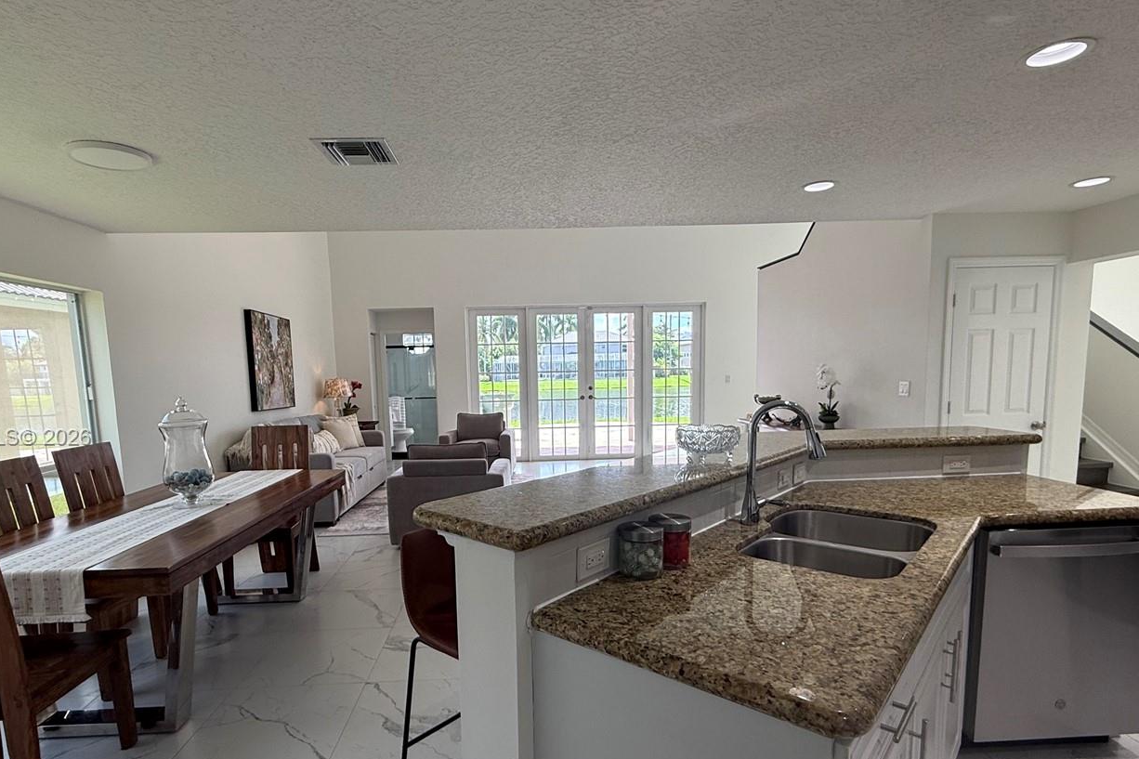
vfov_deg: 64.2
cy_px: 438
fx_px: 601
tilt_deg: -6.8
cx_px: 544
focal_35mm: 19
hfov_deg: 86.9
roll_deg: +1.2
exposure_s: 1/138
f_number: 2.2
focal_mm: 2.22
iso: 64
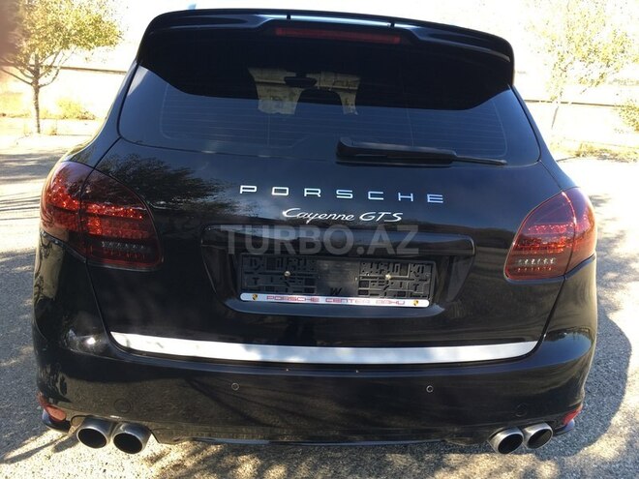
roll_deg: -1.3
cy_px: 240
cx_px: 320
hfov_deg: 61.7
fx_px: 535
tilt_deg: -16.5
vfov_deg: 48.2
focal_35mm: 29
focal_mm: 4.15
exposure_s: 1/206
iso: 25
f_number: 2.2
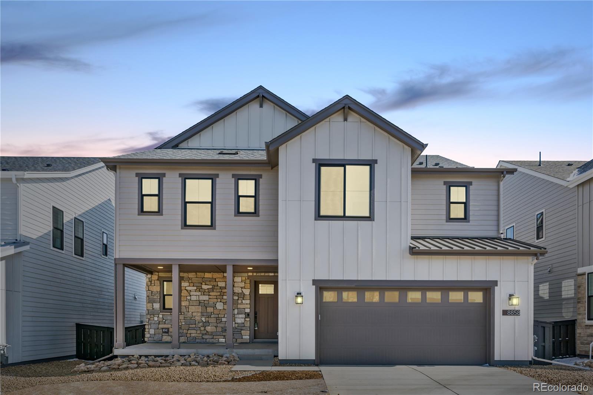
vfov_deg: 47.1
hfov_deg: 66.4
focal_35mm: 28
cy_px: 198
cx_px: 296
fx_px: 453
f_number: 8
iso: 125
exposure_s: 1/320
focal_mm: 27.5
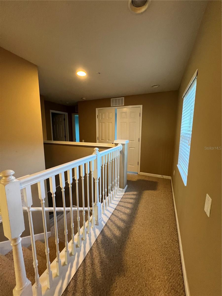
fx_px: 111
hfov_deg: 89.9
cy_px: 148
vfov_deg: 106.2
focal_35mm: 13
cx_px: 111
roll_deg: -0.3
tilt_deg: -7.9
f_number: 1.8
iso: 400
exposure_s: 1/60
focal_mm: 1.57
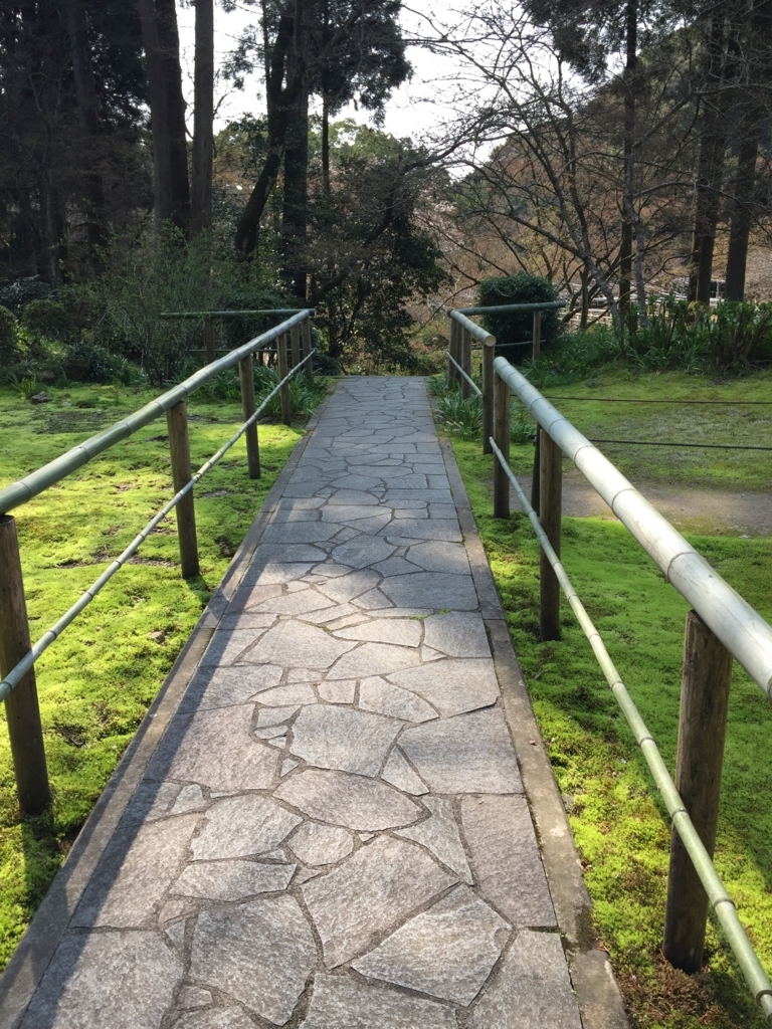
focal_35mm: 29
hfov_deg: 48.2
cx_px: 386
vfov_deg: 61.7
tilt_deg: -17.0
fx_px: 862
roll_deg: +2.4
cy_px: 514
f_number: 2.2
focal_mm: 4.15
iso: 32
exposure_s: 1/476
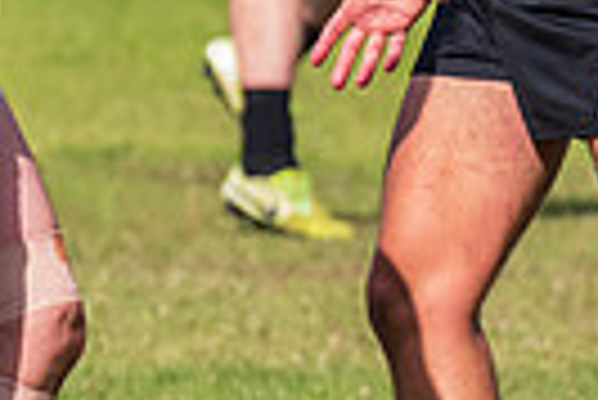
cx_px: 813
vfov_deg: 0.6
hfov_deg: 0.9
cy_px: 60
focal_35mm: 2308
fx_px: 38380
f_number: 11
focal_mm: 400
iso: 1250
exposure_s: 1/1600
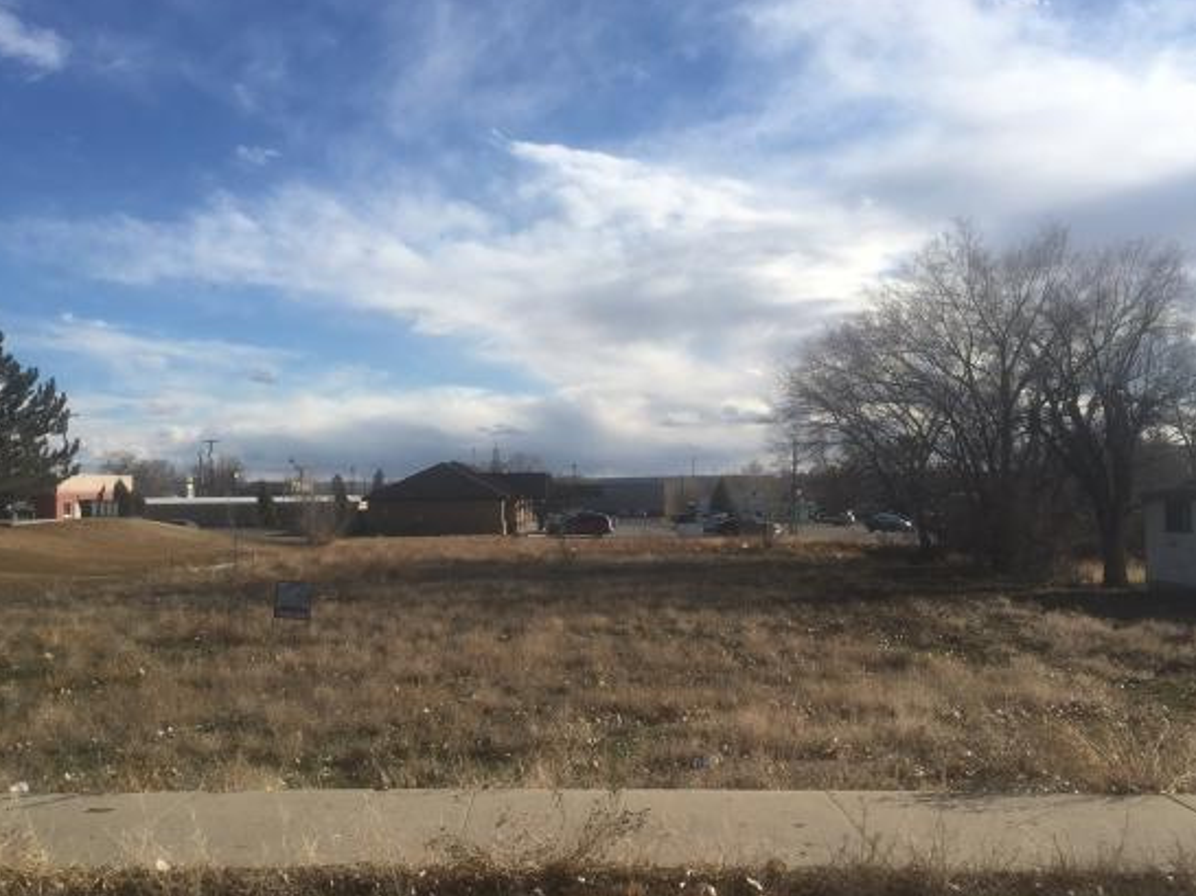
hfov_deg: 54.0
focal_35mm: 34
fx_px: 1174
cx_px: 580
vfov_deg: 41.7
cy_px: 478
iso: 25
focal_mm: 4.15
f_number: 2.2
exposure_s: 1/2198
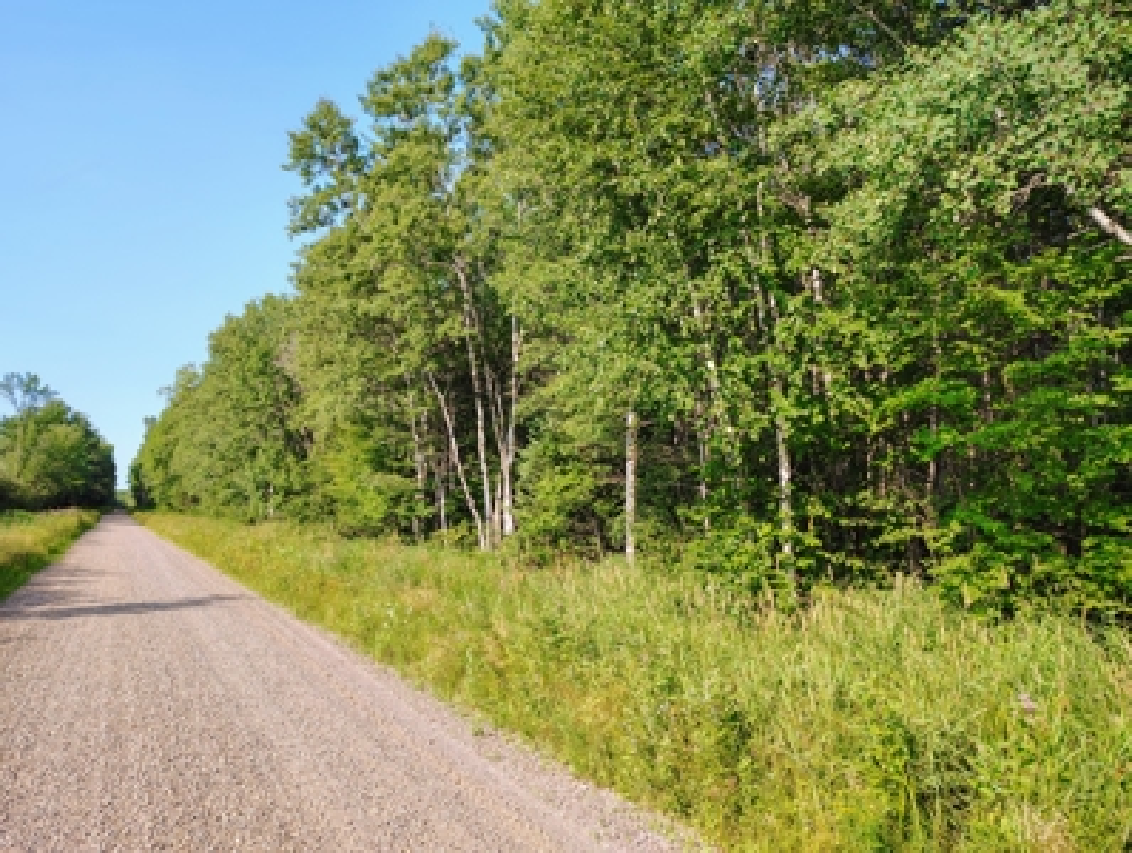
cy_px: 426
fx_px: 786
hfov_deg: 71.5
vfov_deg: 57.0
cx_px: 566
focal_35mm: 24
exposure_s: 1/365
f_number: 1.8
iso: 100
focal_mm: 5.56
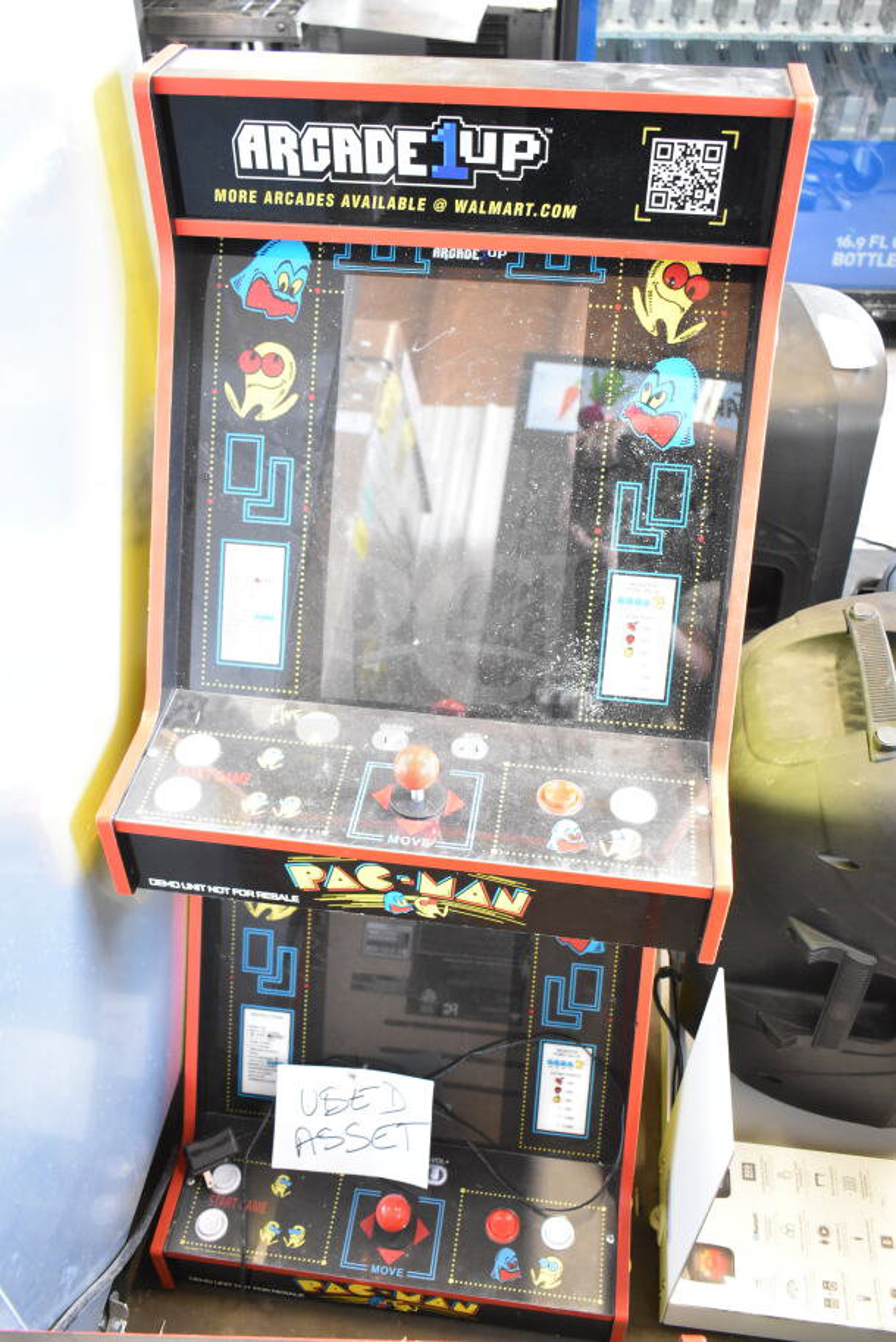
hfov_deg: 43.6
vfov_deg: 61.9
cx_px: 448
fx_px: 1119
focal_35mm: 30
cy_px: 671
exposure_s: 1/30
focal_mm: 20
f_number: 3.8
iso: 3200
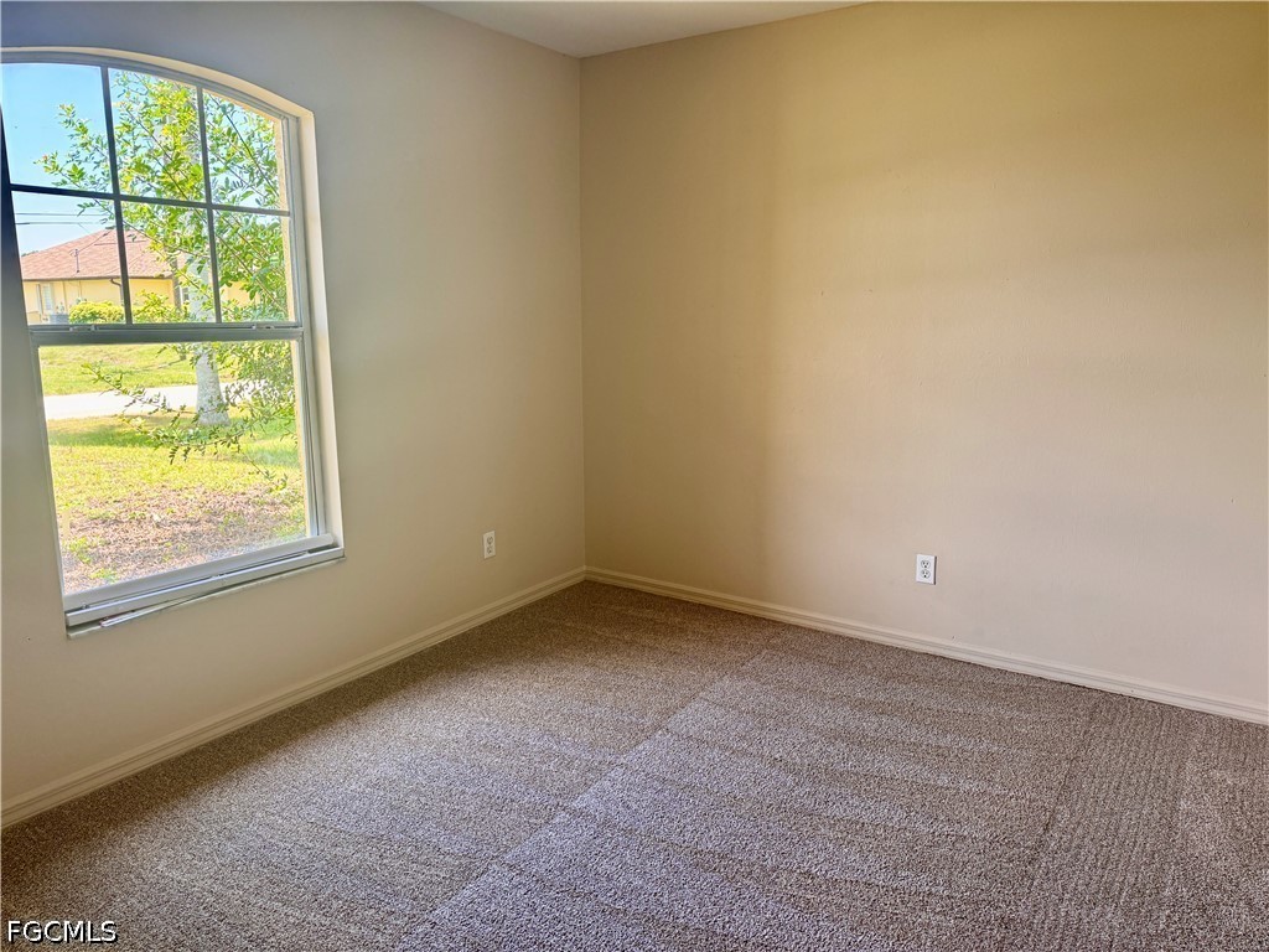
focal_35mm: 24
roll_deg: -0.4
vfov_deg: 56.8
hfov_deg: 71.6
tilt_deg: -13.0
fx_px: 880
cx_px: 634
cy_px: 476
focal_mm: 6.76
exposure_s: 1/135
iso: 100
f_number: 1.78
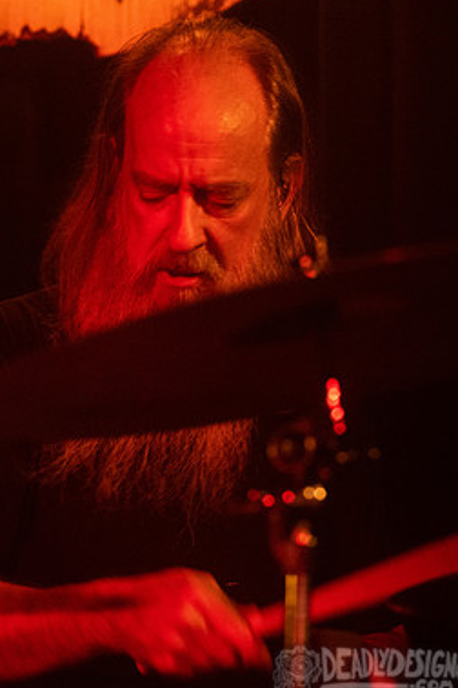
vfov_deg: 8.0
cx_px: 262
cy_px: 300
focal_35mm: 259
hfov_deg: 5.3
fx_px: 4942
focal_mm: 145
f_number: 3.2
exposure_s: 1/60
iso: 3200
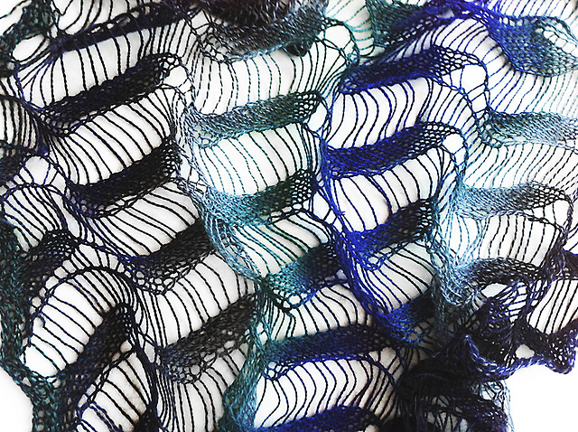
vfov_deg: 40.6
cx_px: 289
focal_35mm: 35
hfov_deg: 52.7
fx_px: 584
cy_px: 216
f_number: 2.8
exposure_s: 1/30
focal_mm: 3.85
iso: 80
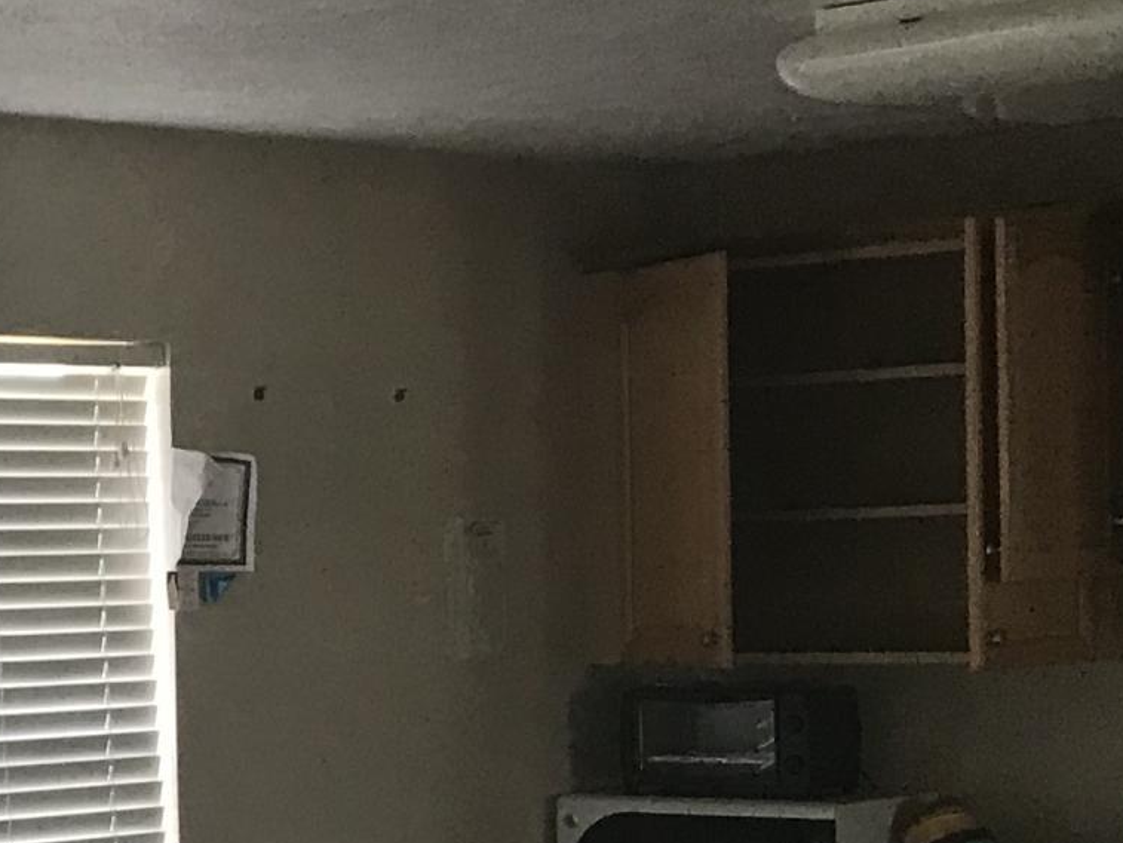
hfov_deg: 15.7
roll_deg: +1.0
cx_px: -739
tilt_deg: -0.3
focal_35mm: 111
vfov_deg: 13.2
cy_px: 730
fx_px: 3602
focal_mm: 3.99
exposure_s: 1/30
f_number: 1.8
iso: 25
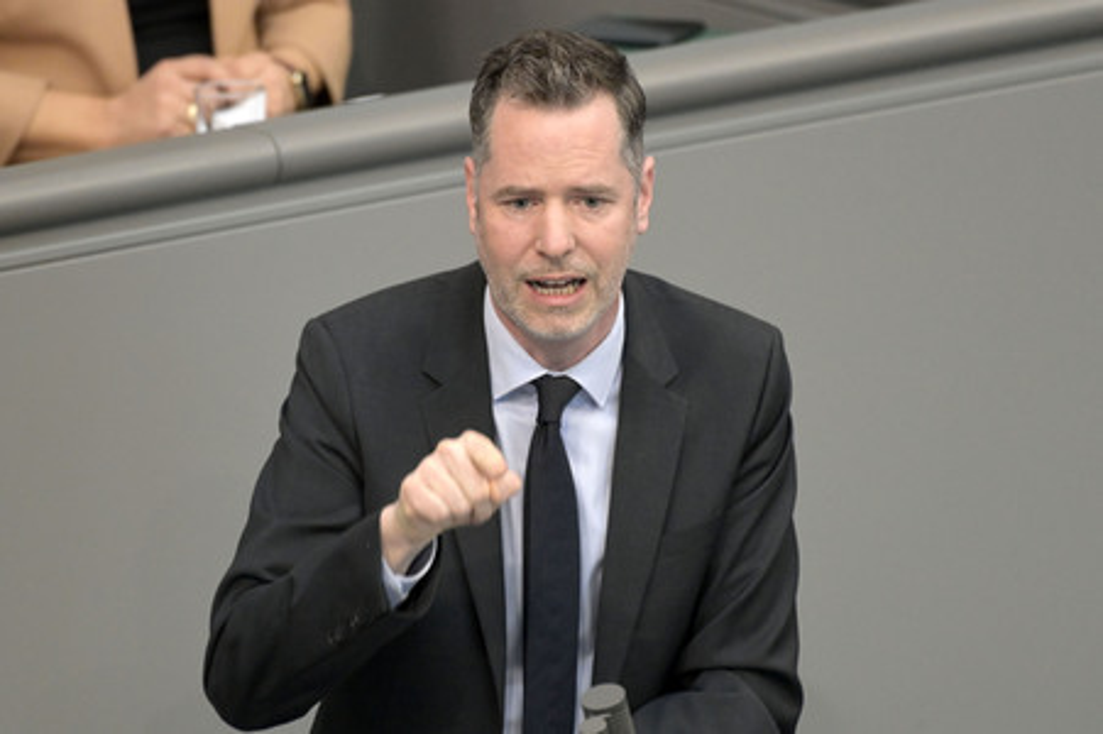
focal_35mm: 480
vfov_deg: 2.9
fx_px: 14695
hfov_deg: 4.3
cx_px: 552
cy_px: 367
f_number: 5.6
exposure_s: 1/400
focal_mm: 480
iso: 8000
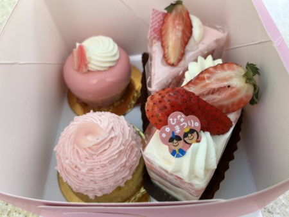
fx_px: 217
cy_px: 108
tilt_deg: -56.5
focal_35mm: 26
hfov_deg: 67.3
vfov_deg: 53.1
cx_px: 144
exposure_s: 1/449
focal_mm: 5.1
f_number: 1.6
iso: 50
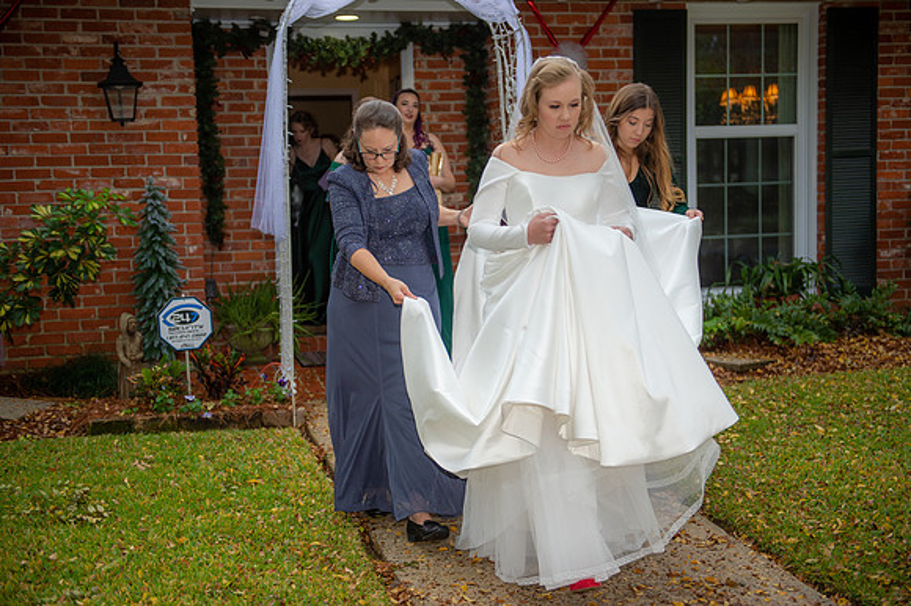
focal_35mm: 55
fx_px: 1391
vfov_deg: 24.6
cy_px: 303
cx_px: 456
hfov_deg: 36.3
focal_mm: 55
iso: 320
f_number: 2.8
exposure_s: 1/400
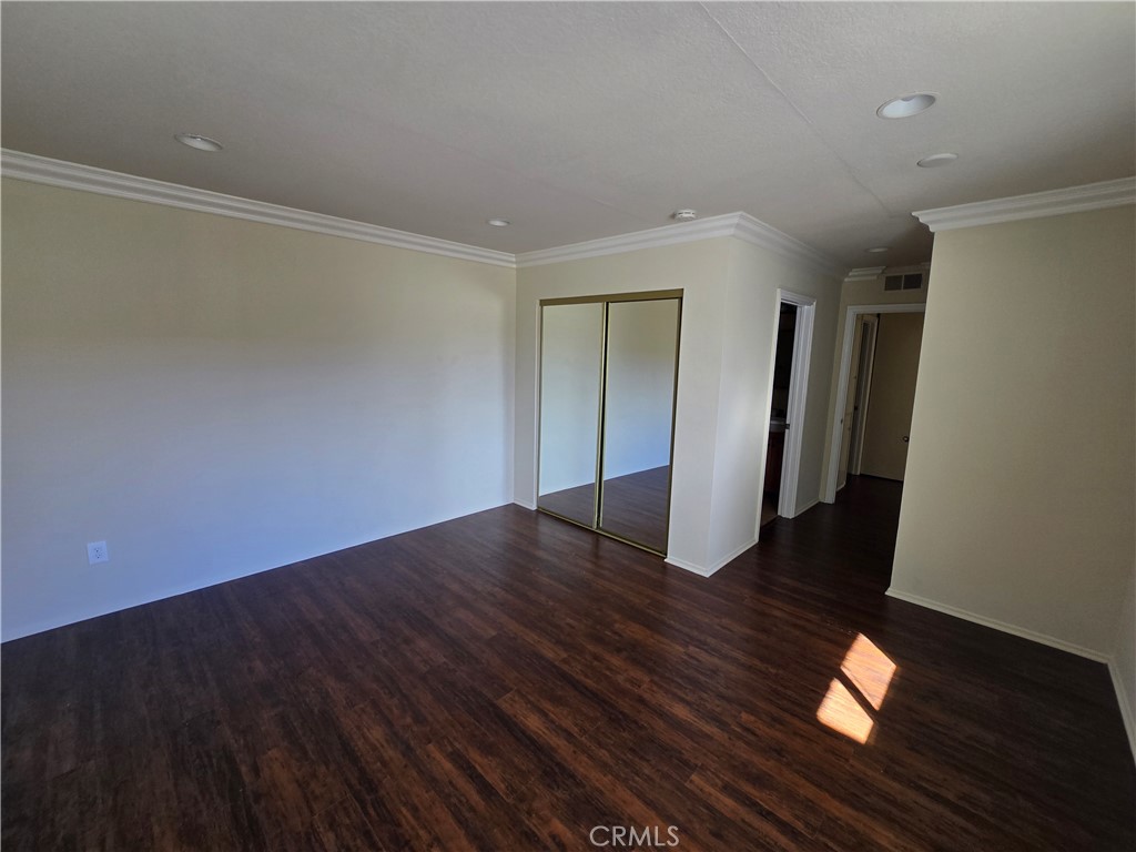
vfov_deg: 89.9
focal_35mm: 13
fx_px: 427
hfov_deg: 106.2
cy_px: 426
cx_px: 568
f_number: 2.2
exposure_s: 1/60
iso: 50
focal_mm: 2.2
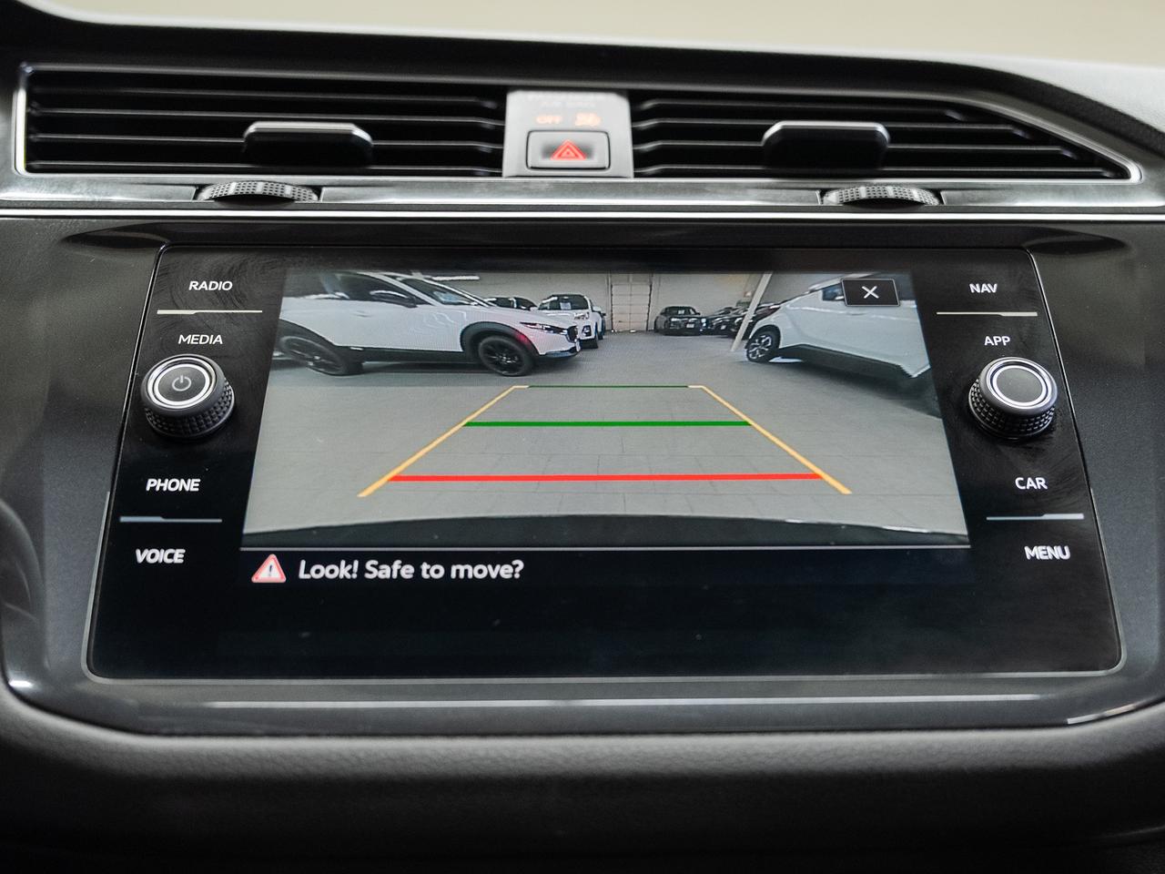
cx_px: 601
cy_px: 513
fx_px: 1241
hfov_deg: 50.3
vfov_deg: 38.7
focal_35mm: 37
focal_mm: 26.6
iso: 1000
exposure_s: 1/40
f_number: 3.5
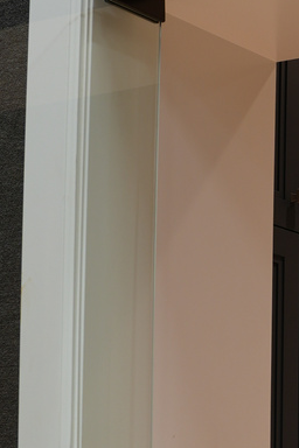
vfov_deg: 13.9
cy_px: 516
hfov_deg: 9.3
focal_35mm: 144
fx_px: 1794
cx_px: 457
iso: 80
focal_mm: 24
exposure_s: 1/30
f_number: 2.8
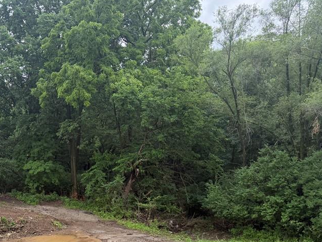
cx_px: 96
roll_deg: +2.5
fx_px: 363
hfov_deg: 46.7
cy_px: 165
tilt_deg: -1.0
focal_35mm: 39
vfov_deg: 36.4
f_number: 1.78
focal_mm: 6.76
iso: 100
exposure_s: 1/1122
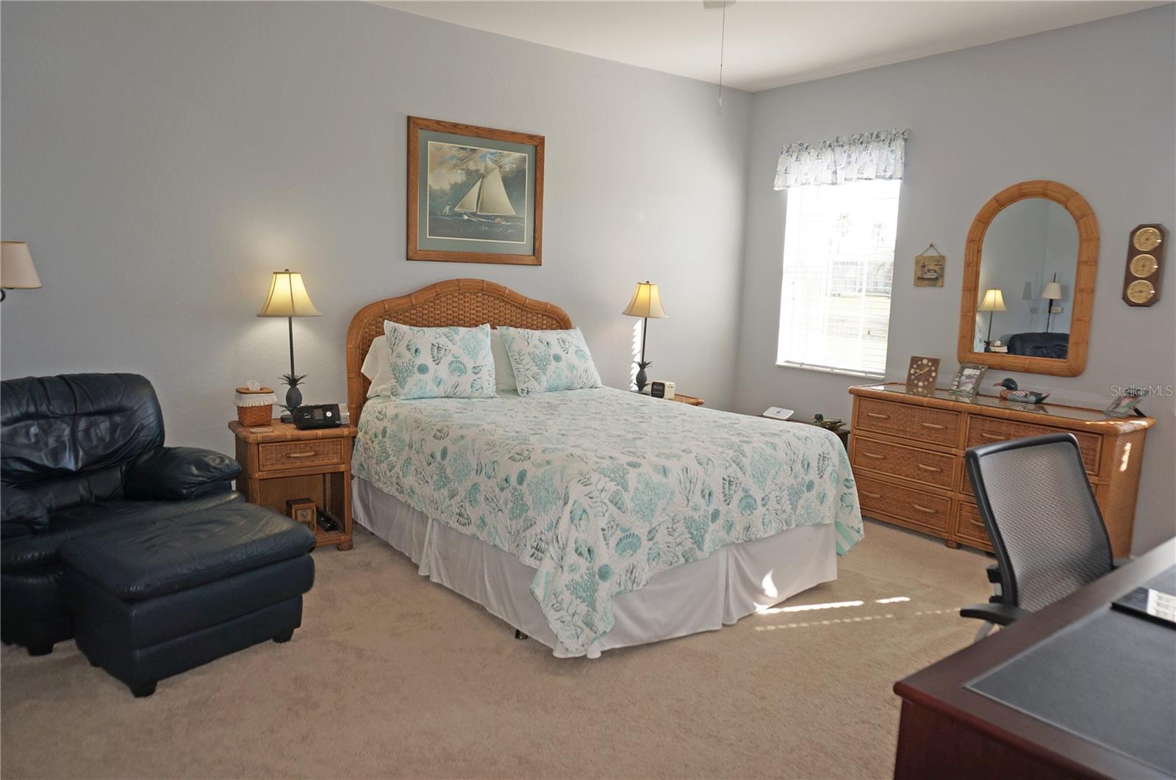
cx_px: 588
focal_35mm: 24
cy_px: 390
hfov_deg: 73.8
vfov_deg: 53.0
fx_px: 783
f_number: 4.5
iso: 100
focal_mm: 16
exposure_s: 1/80
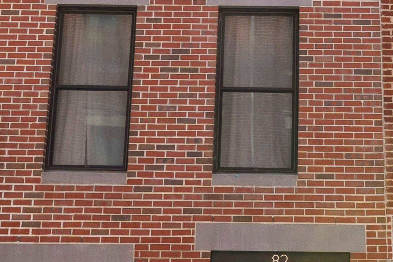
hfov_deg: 19.9
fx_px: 1114
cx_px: 274
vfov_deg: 13.0
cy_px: -77
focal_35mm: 102
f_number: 11
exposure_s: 1/160
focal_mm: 17
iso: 320
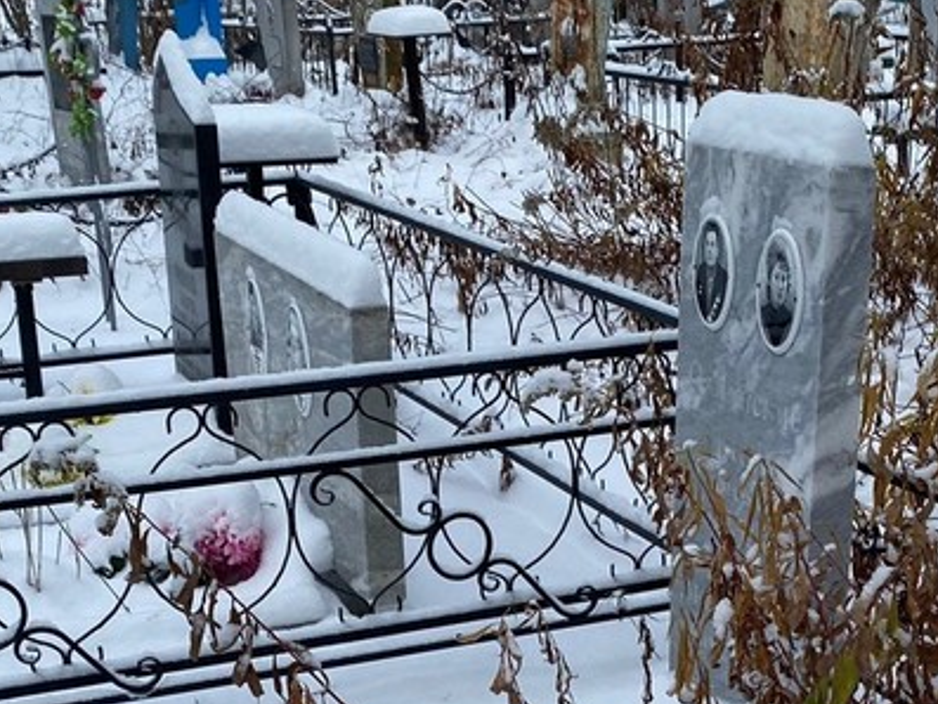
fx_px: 1816
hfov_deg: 29.0
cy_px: 735
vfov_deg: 21.1
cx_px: 501
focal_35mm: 67
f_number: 1.8
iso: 32
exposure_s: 1/747
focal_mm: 4.25
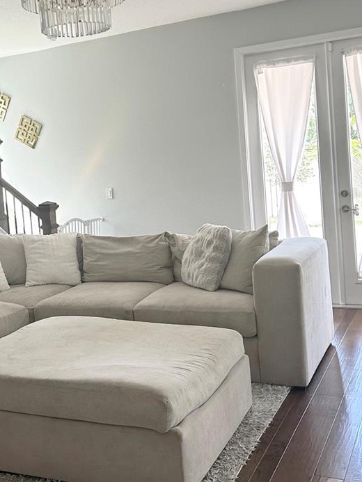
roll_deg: +5.3
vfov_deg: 41.9
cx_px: 87
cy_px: 193
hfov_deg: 31.6
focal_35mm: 45
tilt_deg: -2.8
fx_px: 627
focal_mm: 5.7
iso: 100
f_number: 1.5
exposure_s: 1/121
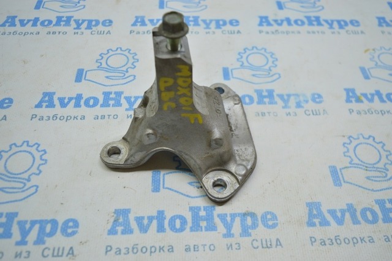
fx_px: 359
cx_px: 196
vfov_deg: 39.9
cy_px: 130
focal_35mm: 33
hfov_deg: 57.3
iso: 400
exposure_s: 1/100
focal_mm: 22
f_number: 3.8
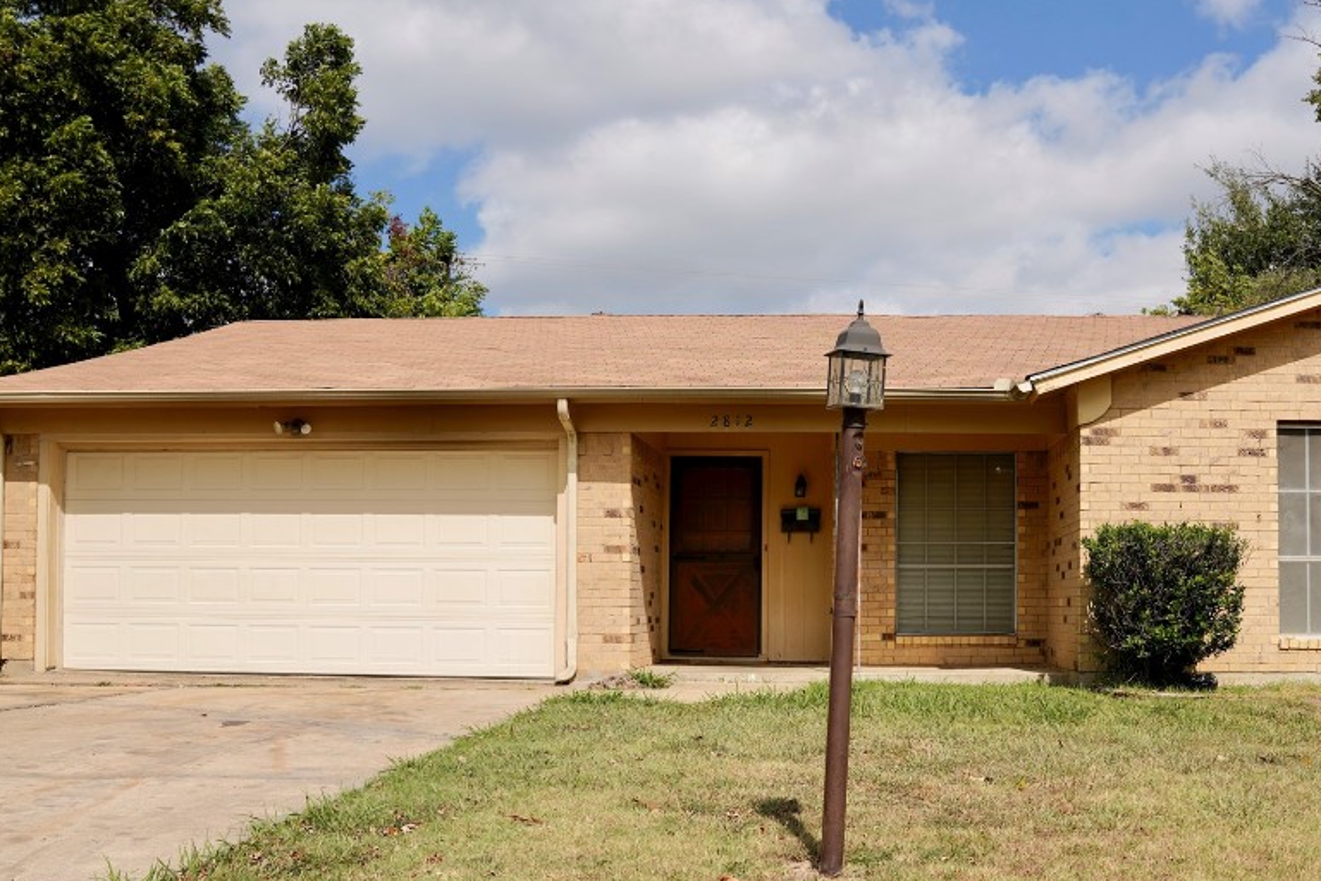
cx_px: 849
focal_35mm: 36
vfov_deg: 36.6
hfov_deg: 52.4
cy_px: 566
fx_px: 1321
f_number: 5.6
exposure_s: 1/1000
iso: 100
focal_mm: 24
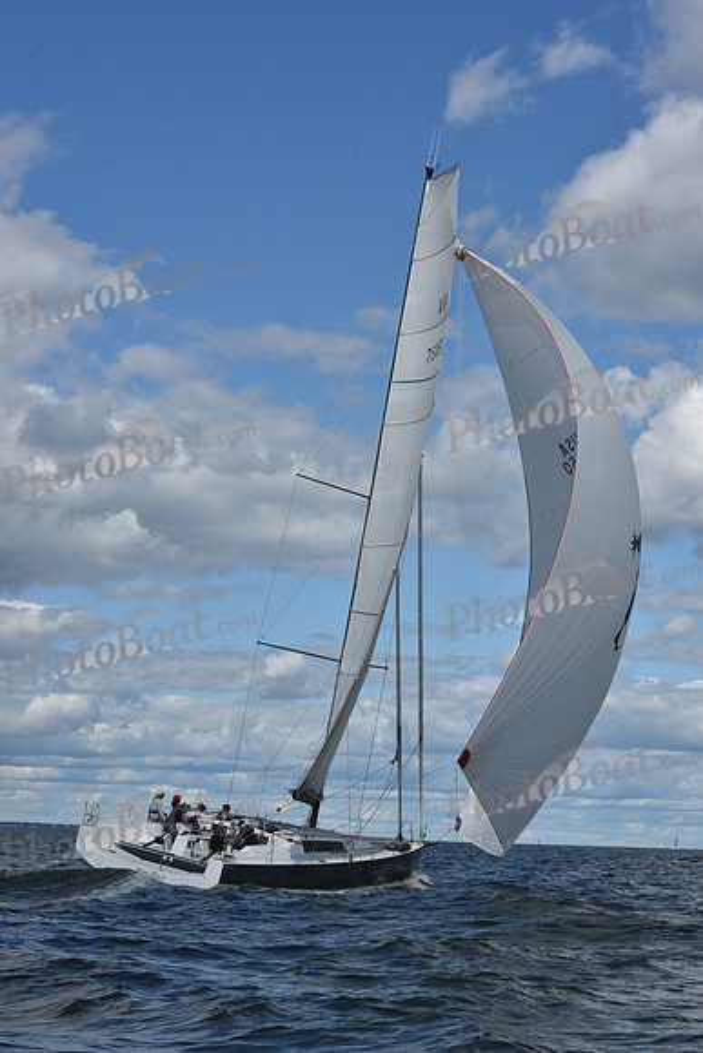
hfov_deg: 19.5
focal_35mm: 70
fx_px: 2049
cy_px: 526
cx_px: 352
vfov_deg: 28.8
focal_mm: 70
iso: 250
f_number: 13
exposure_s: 1/640
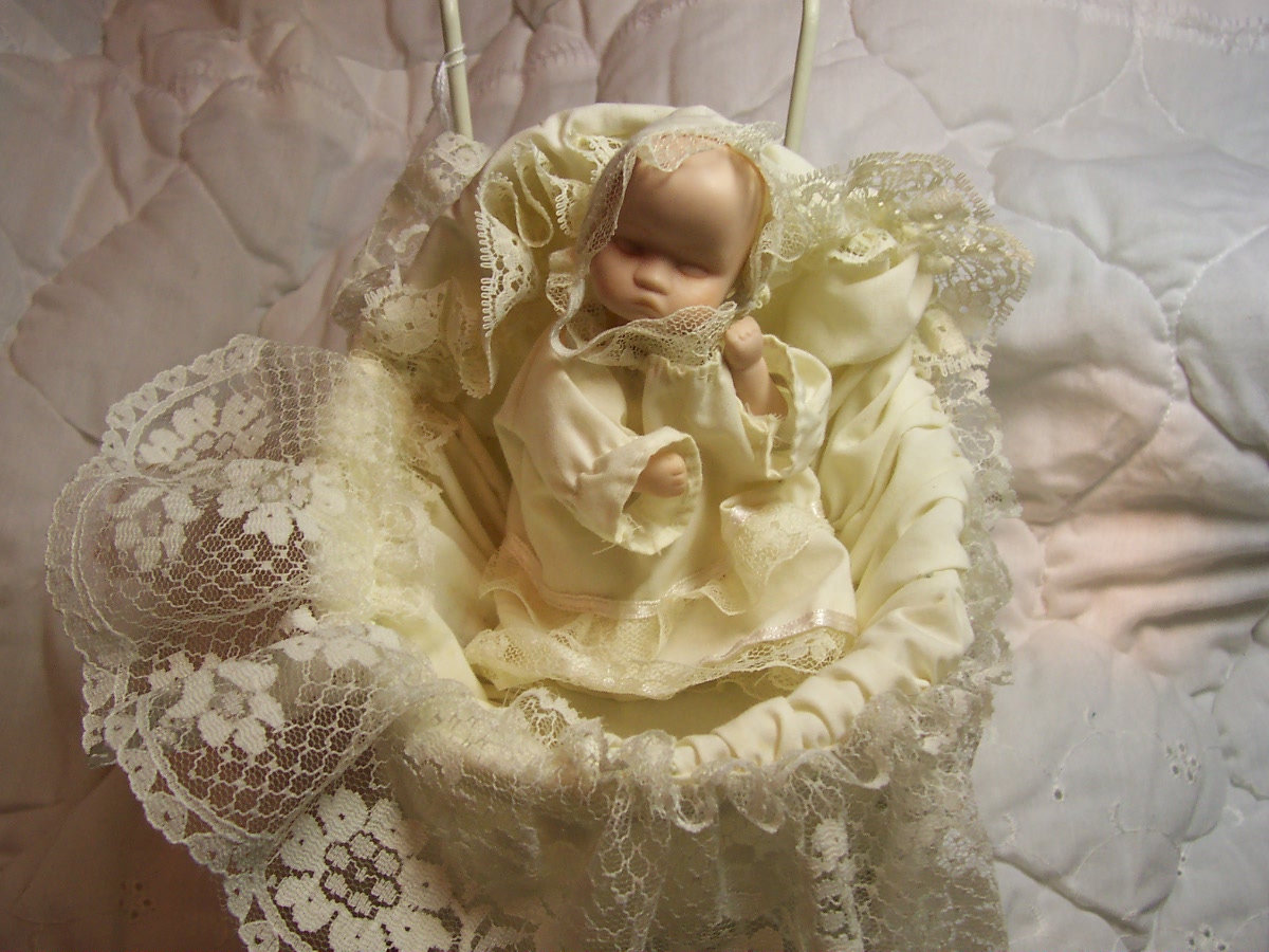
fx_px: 1356
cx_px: 634
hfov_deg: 50.1
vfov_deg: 38.7
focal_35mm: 37
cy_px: 476
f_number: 2.8
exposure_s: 1/90
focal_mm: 5.6
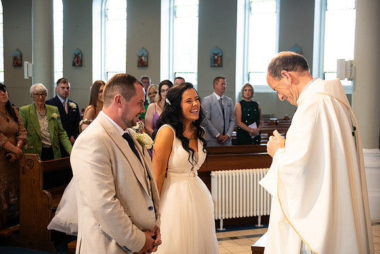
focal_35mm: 50
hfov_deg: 39.6
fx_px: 528
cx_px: 190
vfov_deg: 27.0
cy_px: 127
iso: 800
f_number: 3.5
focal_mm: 50
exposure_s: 1/160
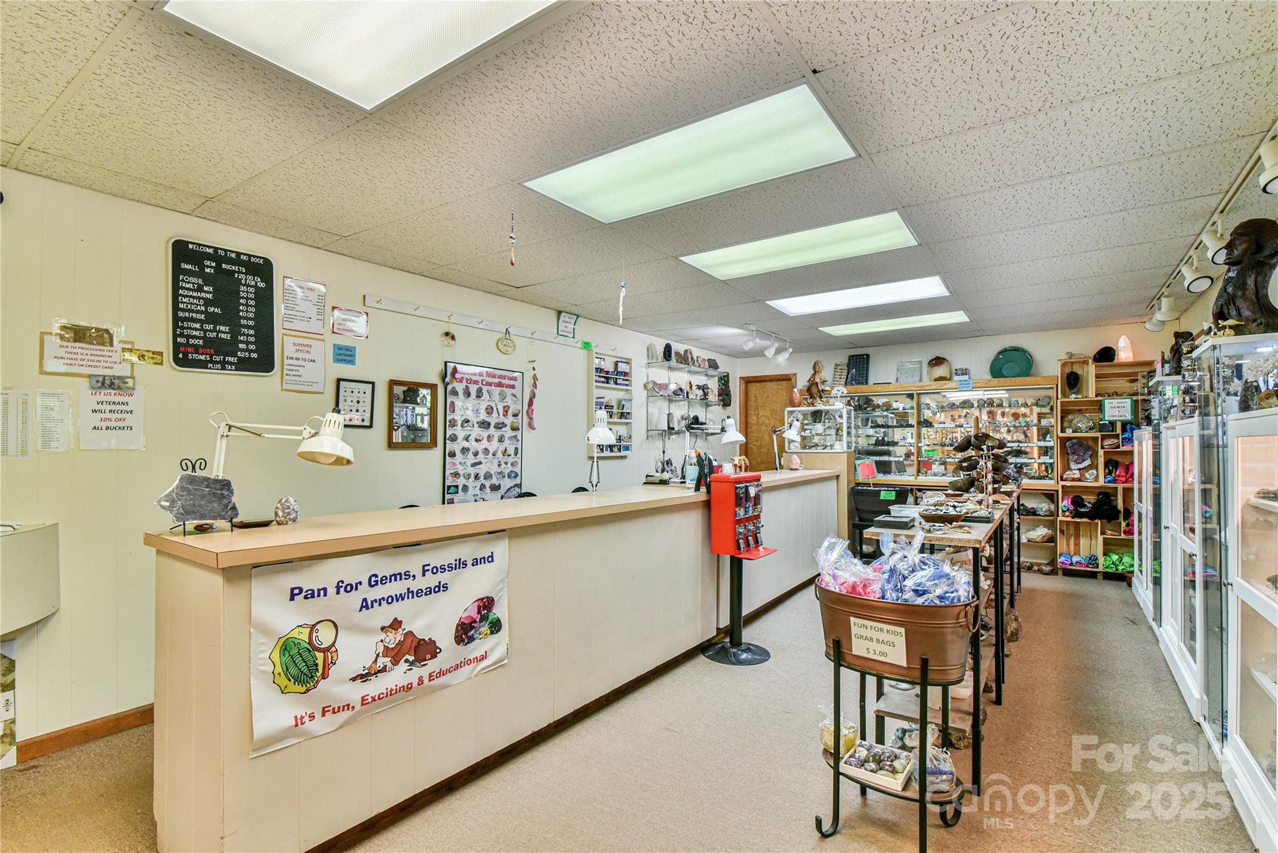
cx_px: 639
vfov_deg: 73.8
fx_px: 568
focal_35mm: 16
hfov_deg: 96.7
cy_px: 426
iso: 1600
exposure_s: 1/250
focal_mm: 16
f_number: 8
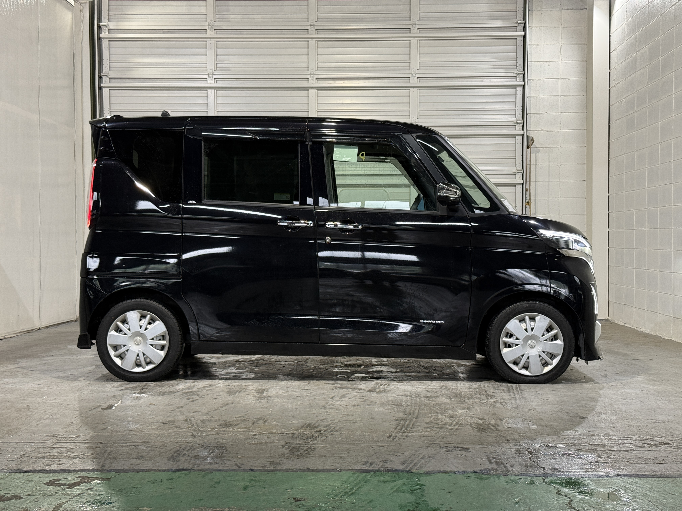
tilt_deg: -0.5
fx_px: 946
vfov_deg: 30.3
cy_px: 256
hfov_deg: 39.7
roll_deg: +0.0
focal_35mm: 48
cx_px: 341
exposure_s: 1/60
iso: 125
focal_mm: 6.76
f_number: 1.78
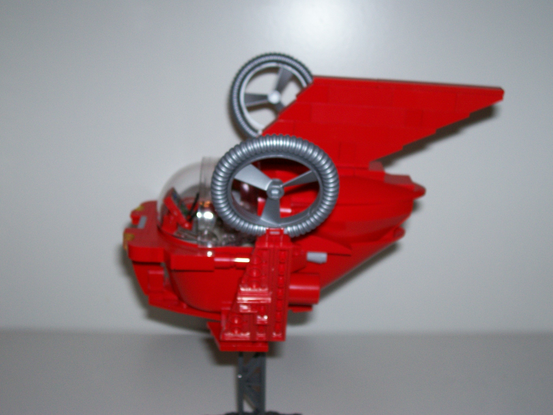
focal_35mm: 53
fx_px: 847
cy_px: 208
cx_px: 276
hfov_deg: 36.2
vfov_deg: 27.5
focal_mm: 8.7
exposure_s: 1/73.3
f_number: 3.2
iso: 80
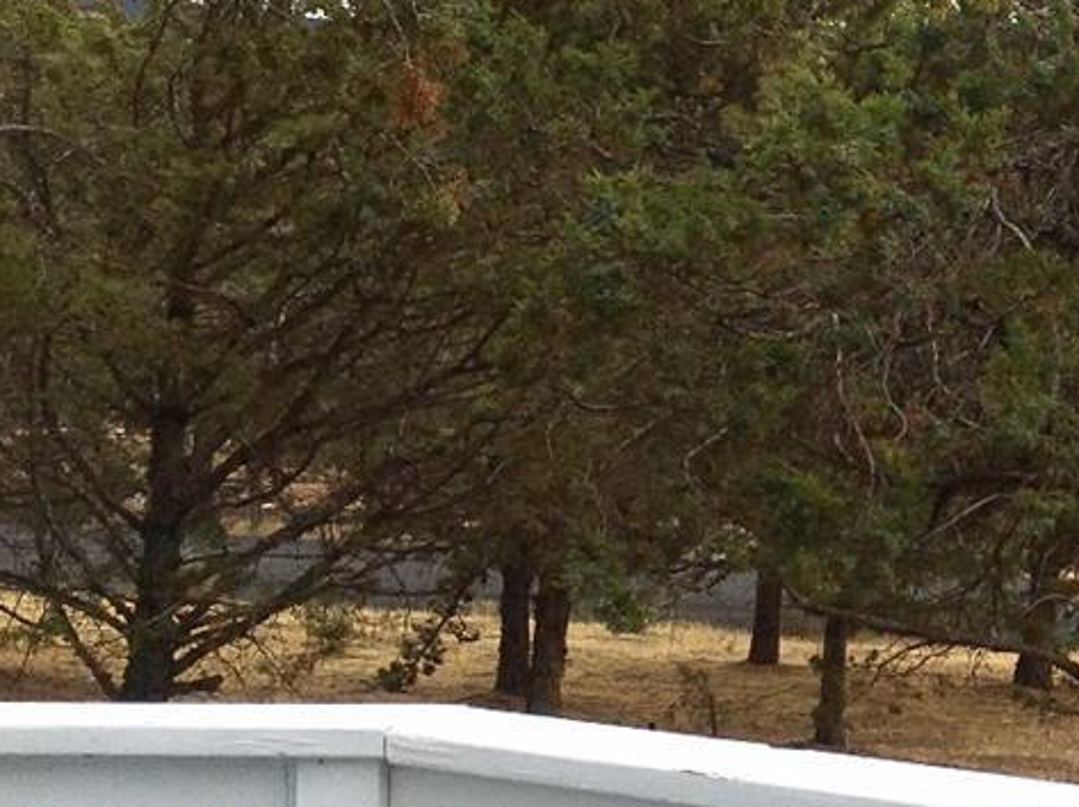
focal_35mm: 92
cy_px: 372
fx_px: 2866
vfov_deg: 16.0
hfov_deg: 19.2
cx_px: 1508
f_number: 2.2
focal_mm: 4.15
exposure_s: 1/1603
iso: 25
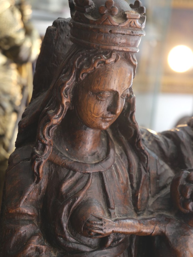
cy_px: 128
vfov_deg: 30.3
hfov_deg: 22.9
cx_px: 96
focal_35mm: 64
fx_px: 476
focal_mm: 32
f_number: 5
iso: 400
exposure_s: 1/80
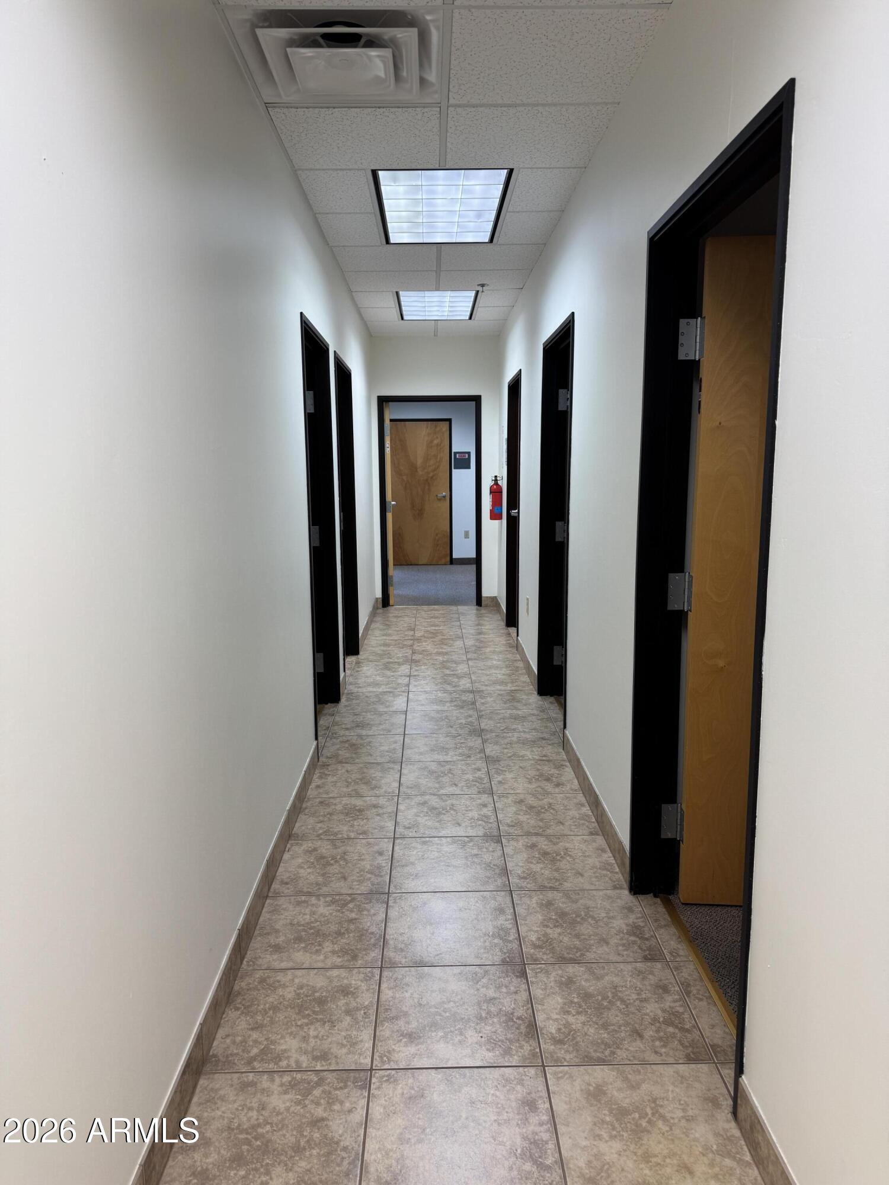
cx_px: 444
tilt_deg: -8.4
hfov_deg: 56.8
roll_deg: +1.9
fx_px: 822
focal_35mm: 24
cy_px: 592
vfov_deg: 71.6
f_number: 1.78
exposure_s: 1/120
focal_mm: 6.76
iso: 100
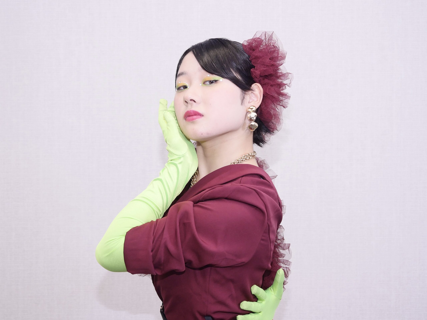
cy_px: 160
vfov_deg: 27.0
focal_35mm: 54
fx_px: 666
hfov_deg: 35.5
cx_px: 214
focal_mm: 27
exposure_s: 1/250
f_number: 2.8
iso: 400
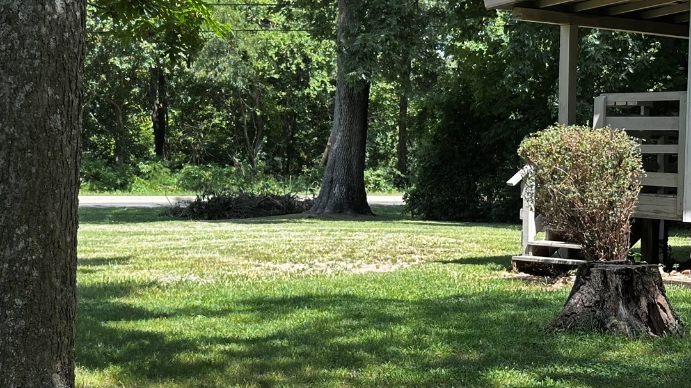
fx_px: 1704
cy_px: 94
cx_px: 196
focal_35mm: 93
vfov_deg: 13.0
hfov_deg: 22.8
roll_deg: -2.5
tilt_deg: +1.9
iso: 64
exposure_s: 1/612
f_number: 1.78
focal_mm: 6.86
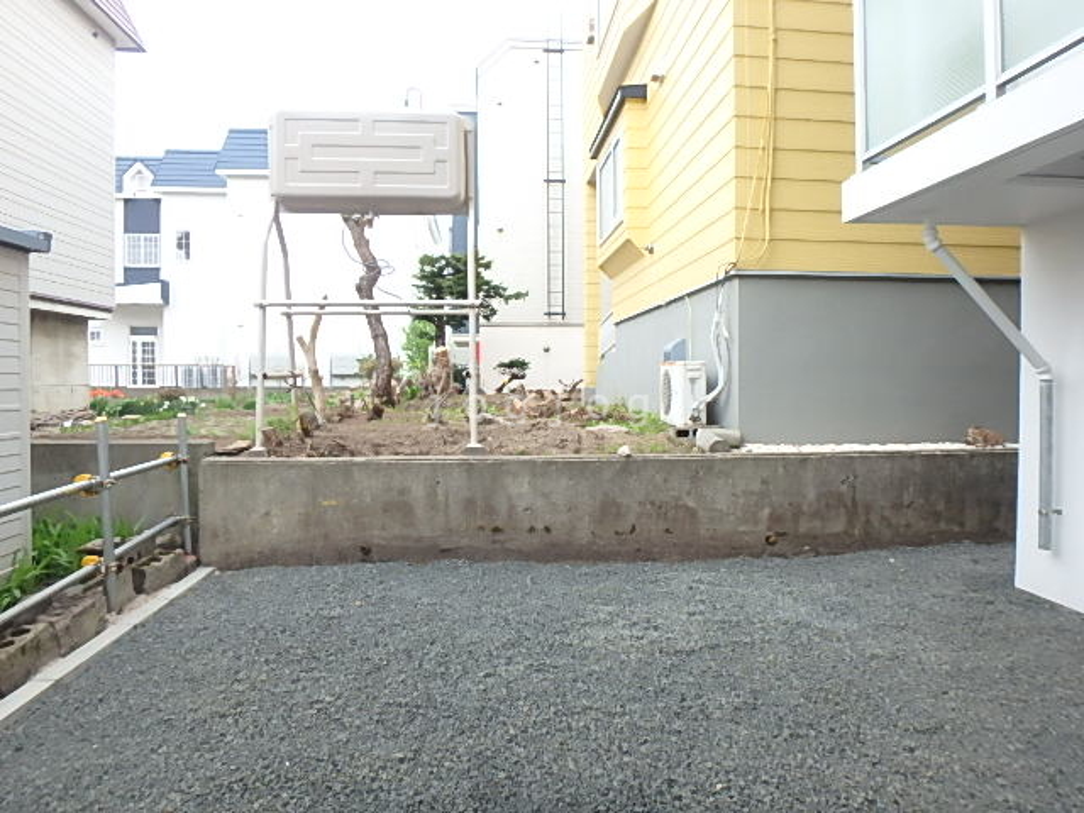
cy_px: 406
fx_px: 658
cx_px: 542
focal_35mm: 21
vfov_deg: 63.4
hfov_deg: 79.0
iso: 320
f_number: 3.5
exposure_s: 1/250
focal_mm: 3.7
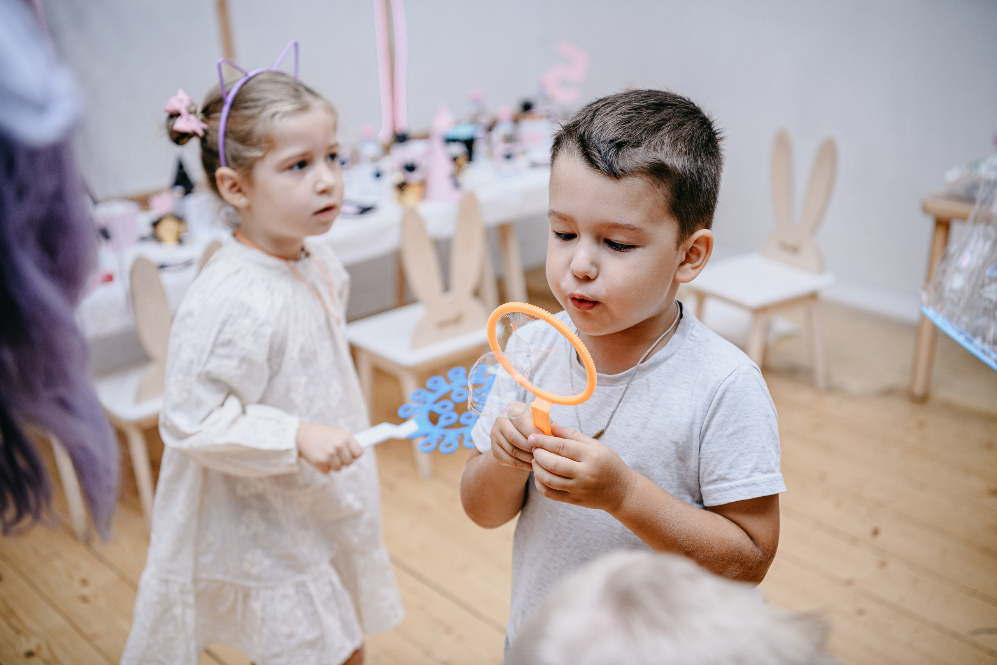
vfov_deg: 27.0
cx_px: 498
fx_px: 1385
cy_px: 332
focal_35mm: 50
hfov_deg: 39.6
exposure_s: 1/160
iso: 125
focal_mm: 50
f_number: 3.2
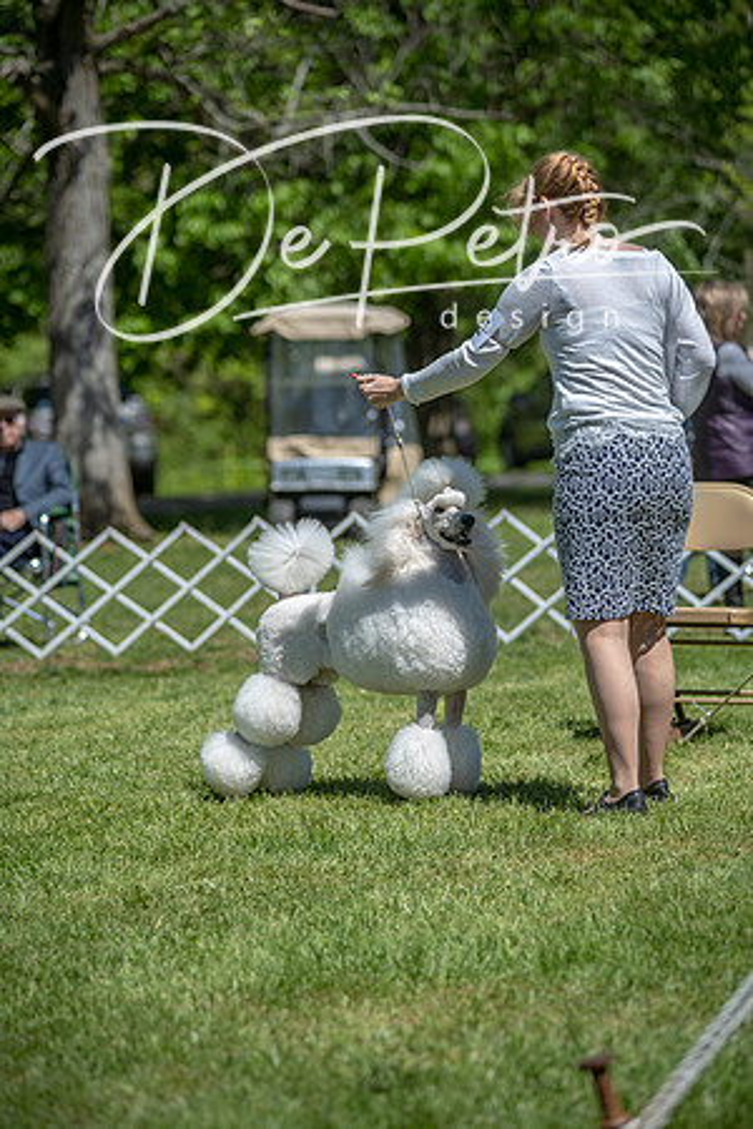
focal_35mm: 135
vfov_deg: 15.2
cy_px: 564
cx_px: 376
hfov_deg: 10.2
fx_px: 4235
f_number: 4
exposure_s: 1/1000
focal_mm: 135
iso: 100
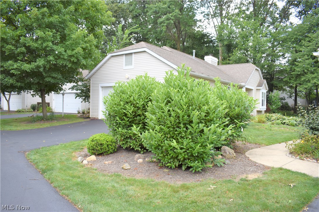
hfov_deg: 67.4
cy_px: 106
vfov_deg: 47.9
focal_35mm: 27
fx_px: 239
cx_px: 160
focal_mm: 18
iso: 200
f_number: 5.6
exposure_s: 1/250
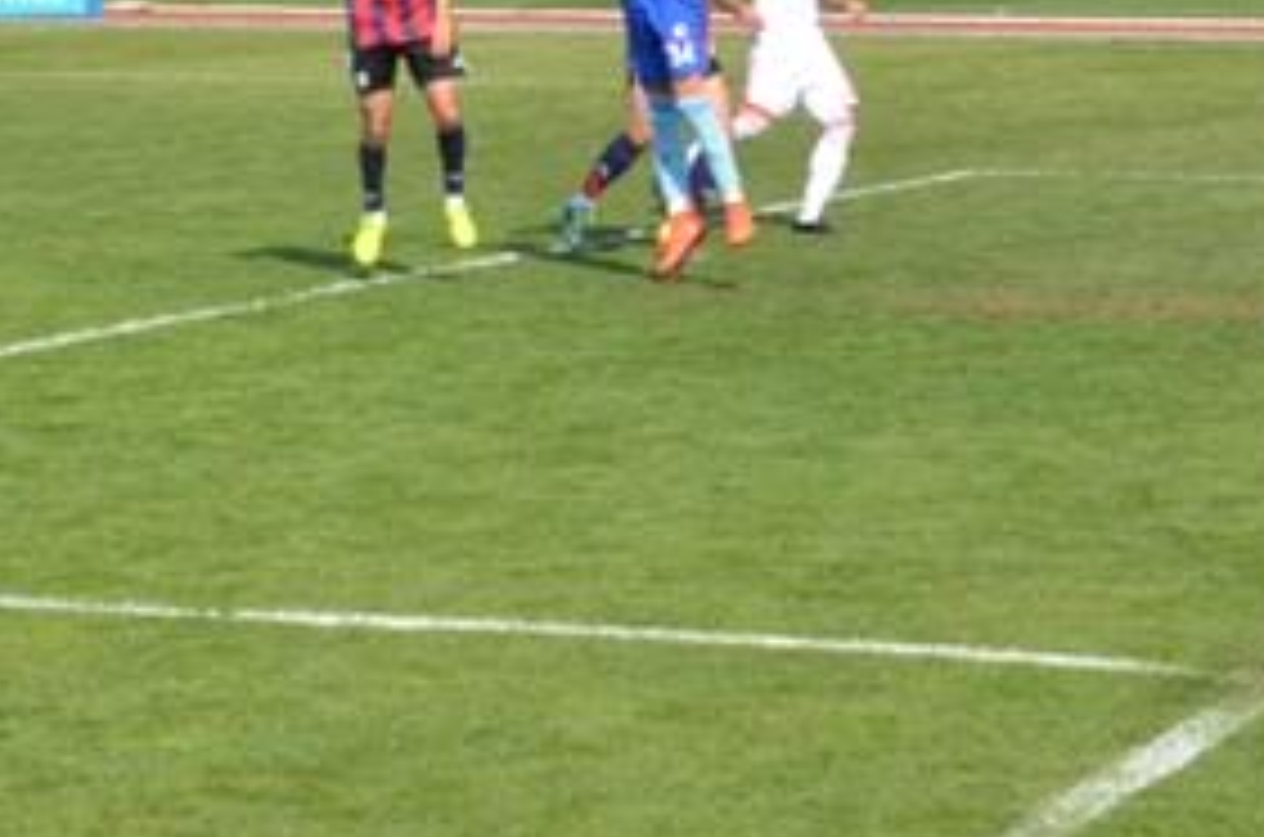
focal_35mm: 149
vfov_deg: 9.0
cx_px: 103
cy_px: -324
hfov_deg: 13.6
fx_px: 5235
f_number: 29
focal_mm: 35
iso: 1250
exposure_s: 1/250
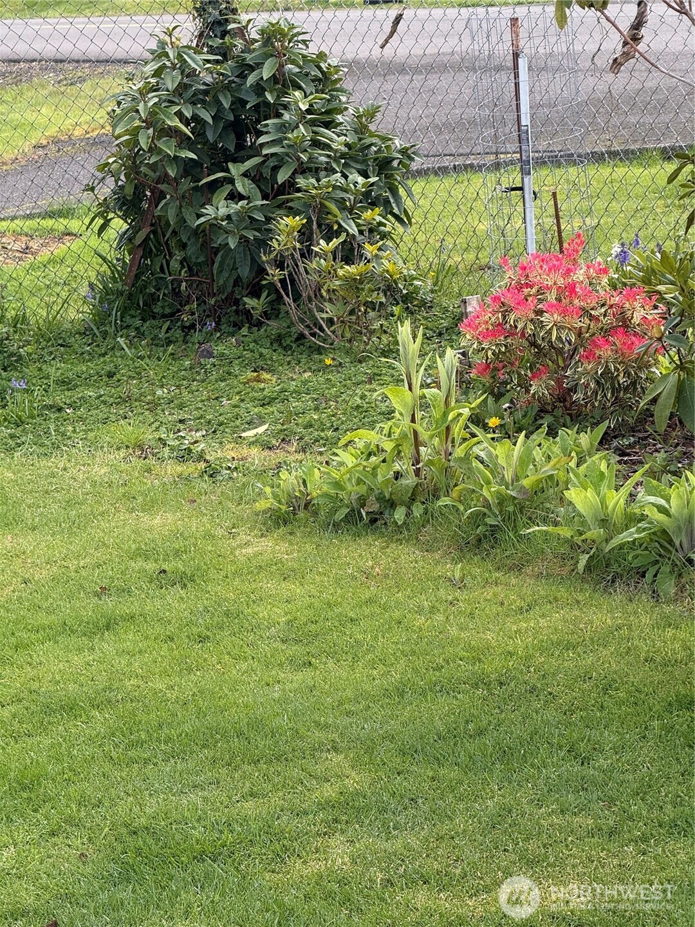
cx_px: 348
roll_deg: +3.4
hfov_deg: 12.3
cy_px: 464
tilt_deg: -8.4
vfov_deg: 16.4
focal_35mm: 120
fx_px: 3212
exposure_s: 1/221
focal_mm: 15.66
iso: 64
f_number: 2.8
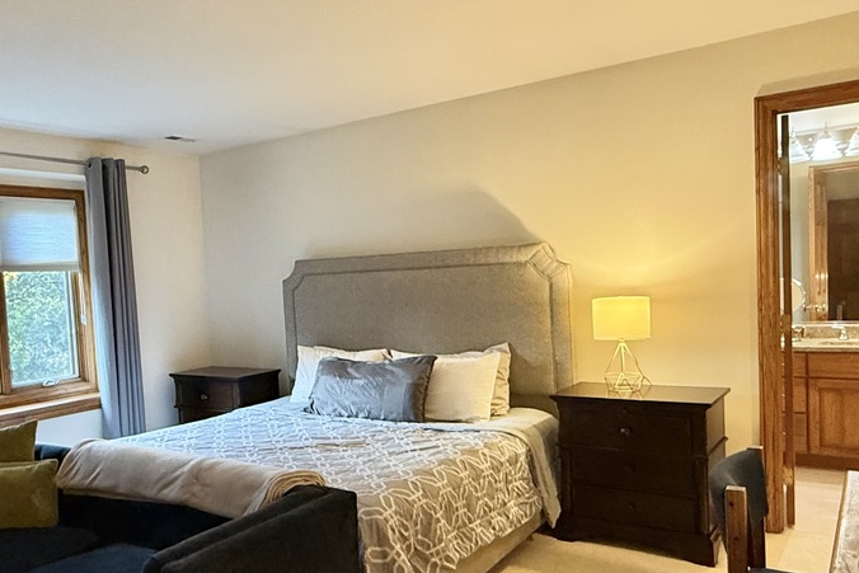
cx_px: 288
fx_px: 740
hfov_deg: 58.9
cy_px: 327
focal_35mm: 31
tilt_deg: -3.1
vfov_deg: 42.2
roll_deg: +3.2
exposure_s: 1/60
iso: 400
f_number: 2.2
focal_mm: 2.22
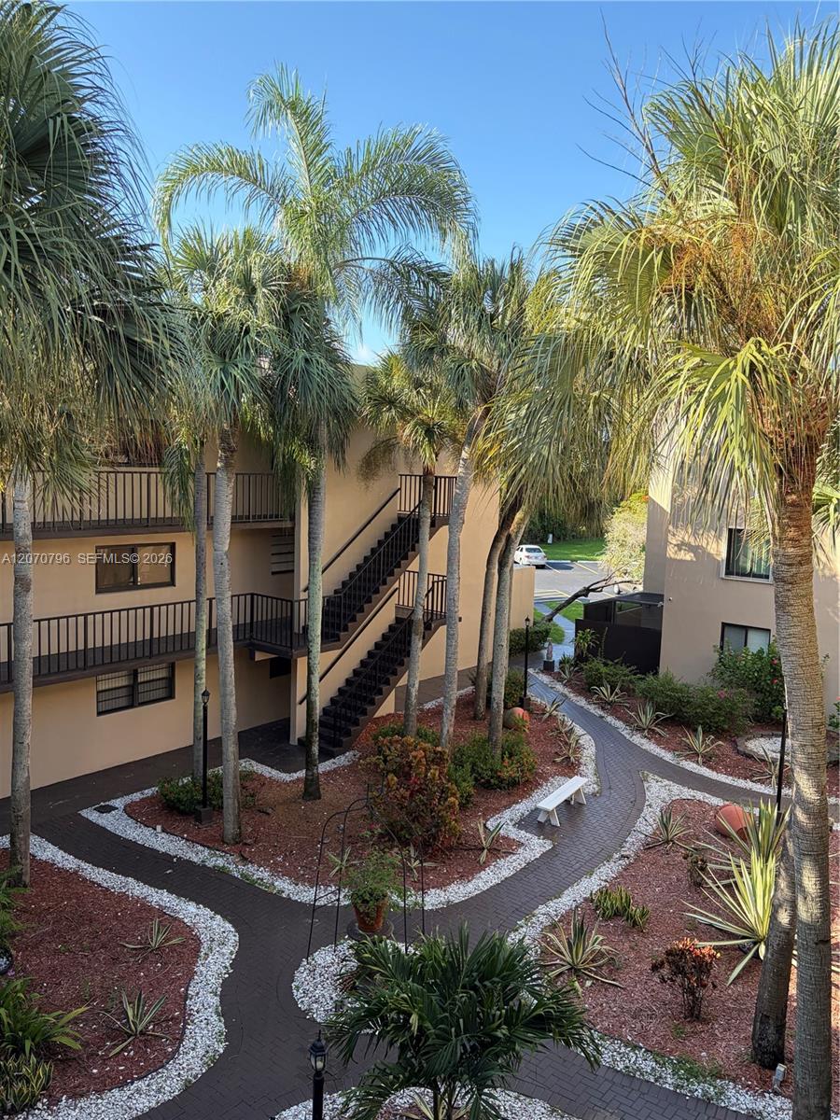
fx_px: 841
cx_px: 420
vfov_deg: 67.3
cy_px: 560
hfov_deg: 53.1
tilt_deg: -5.9
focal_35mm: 26
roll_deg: -1.0
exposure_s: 1/764
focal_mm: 5.96
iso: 64
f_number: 1.6
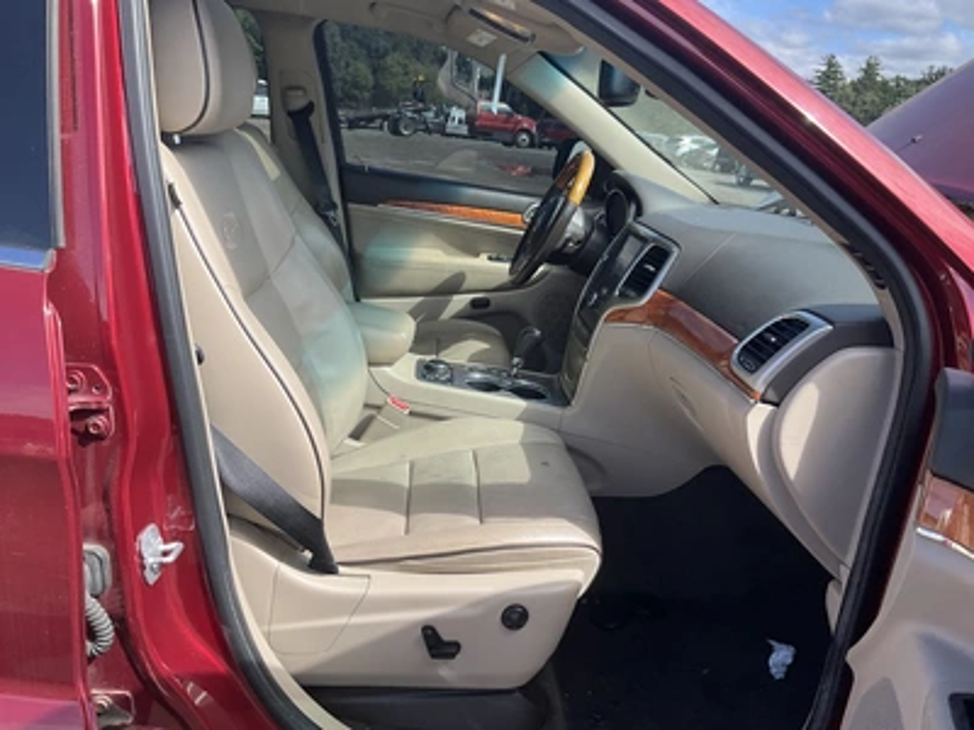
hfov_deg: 61.7
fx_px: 816
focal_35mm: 29
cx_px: 487
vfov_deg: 48.2
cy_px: 365
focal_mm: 3
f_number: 1.8
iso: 25
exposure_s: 1/586
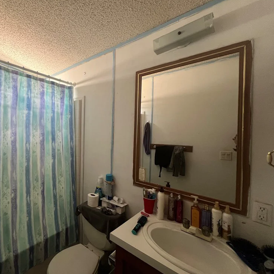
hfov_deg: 83.6
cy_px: 132
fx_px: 143
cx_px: 86
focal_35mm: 16
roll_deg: -1.4
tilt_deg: -0.4
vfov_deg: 87.4
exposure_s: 1/60
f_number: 1.8
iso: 200
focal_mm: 1.57
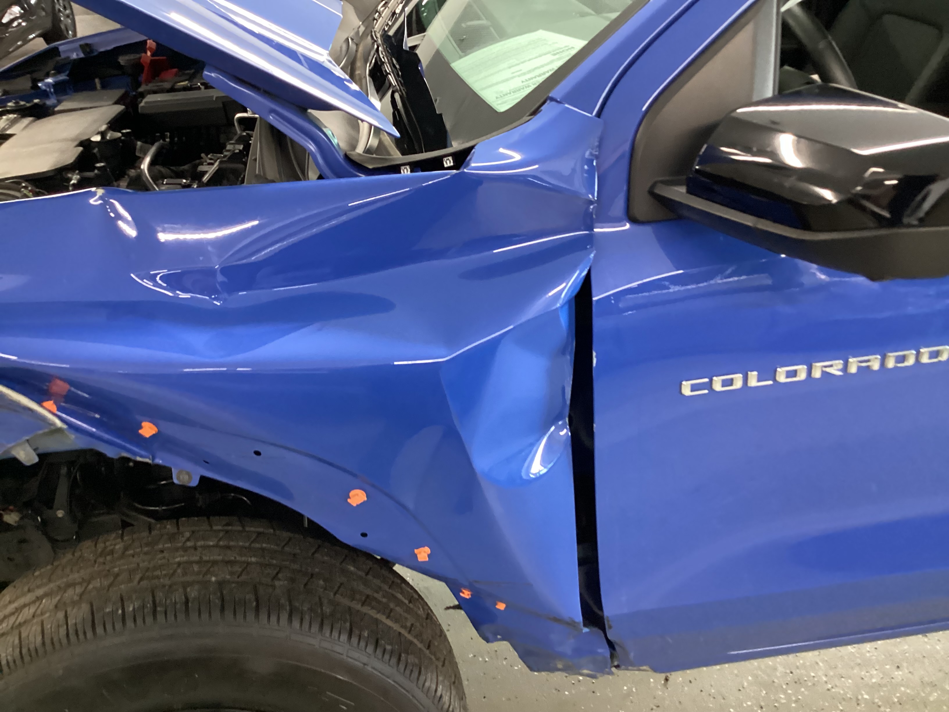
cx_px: 474
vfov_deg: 45.4
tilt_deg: -29.2
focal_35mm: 31
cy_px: 356
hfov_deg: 58.4
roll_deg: +5.3
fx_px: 850
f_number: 2.4
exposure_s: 1/30
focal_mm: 3.3
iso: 400
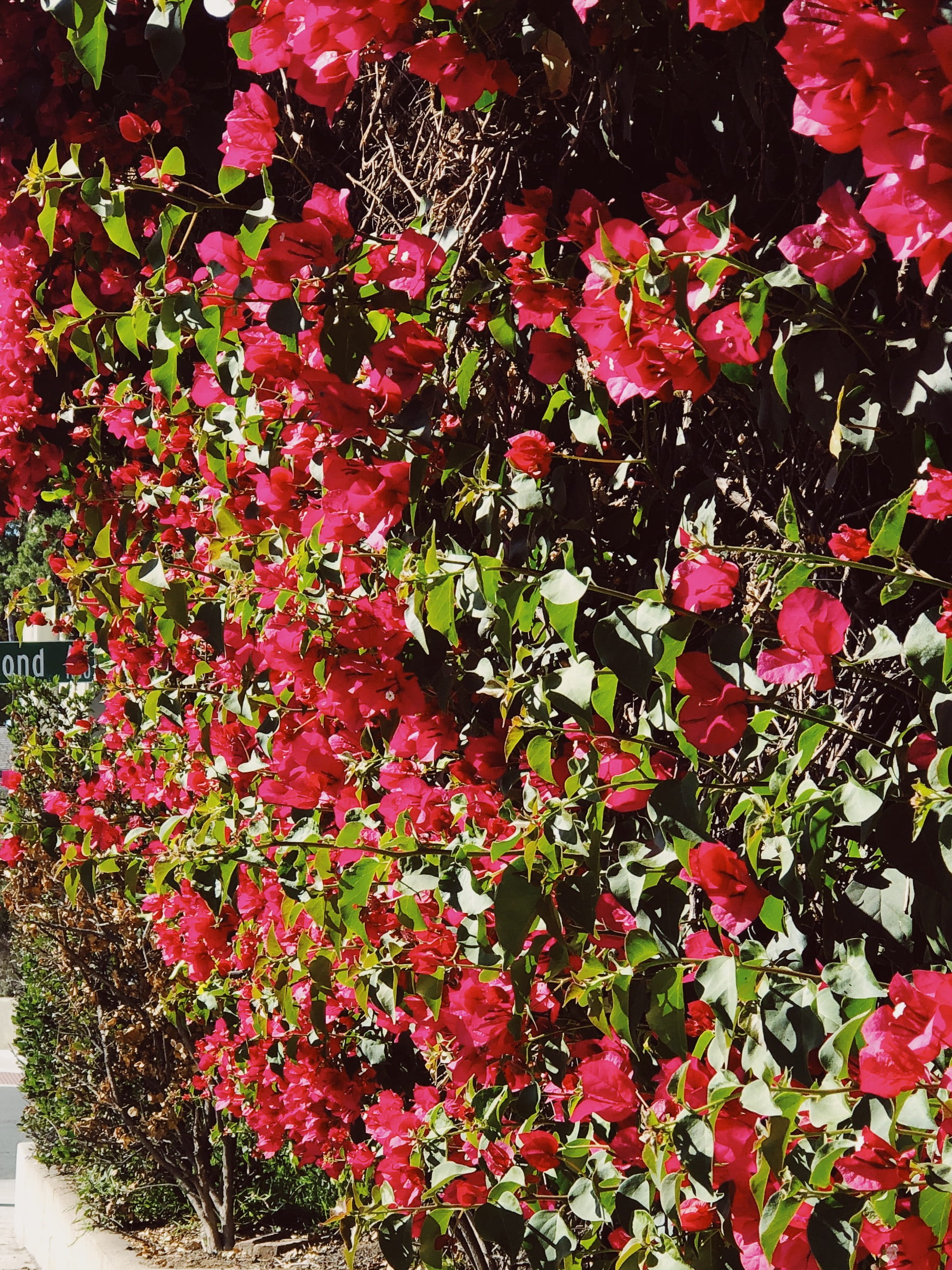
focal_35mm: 95
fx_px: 3484
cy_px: 870
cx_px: 480
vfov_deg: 20.6
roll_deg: +0.1
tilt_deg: +1.0
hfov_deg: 15.6
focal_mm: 6.6
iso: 20
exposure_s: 1/296
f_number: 2.8
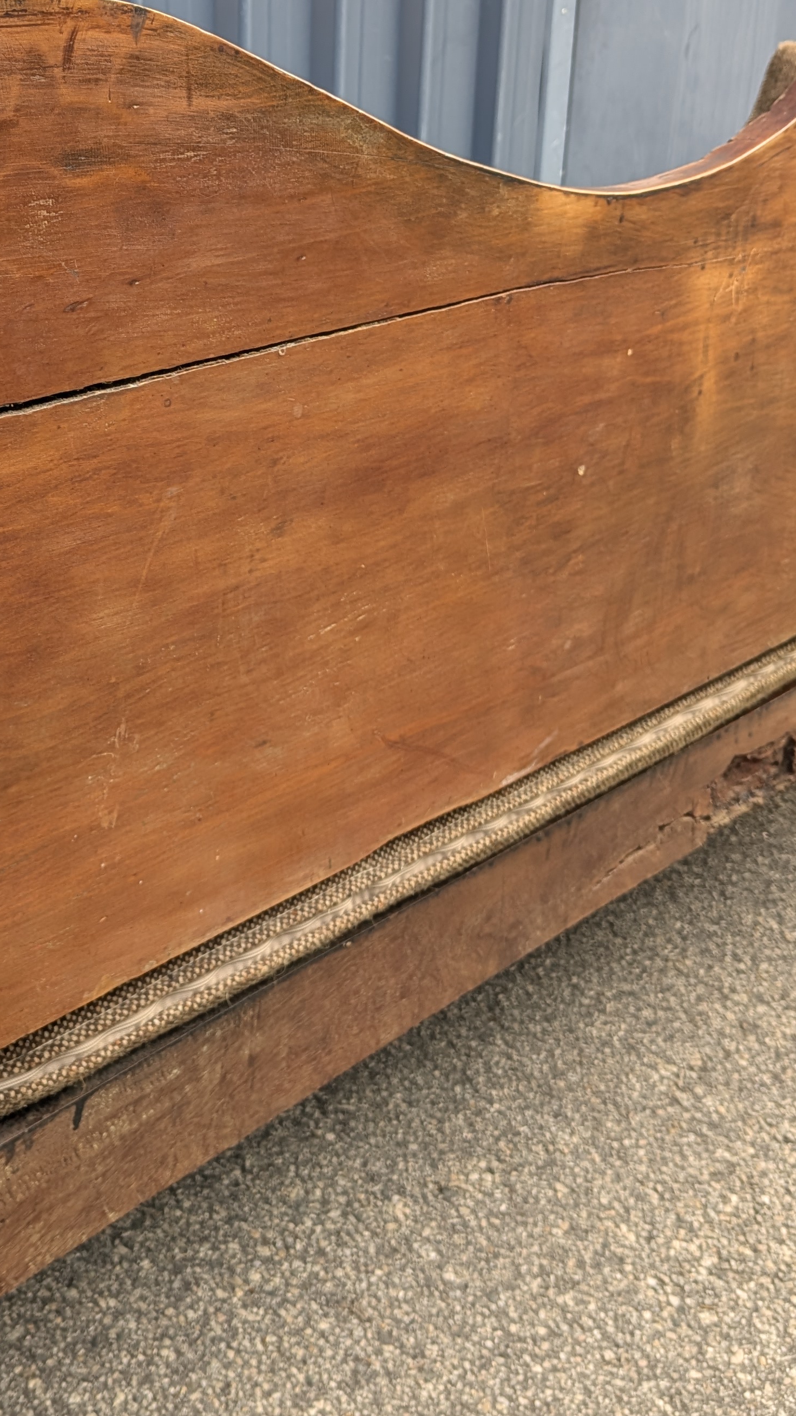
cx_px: 81
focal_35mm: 40
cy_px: 646
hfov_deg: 28.6
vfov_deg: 50.4
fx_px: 1501
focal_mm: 4.53
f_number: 1.7
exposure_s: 1/44.4
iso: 37
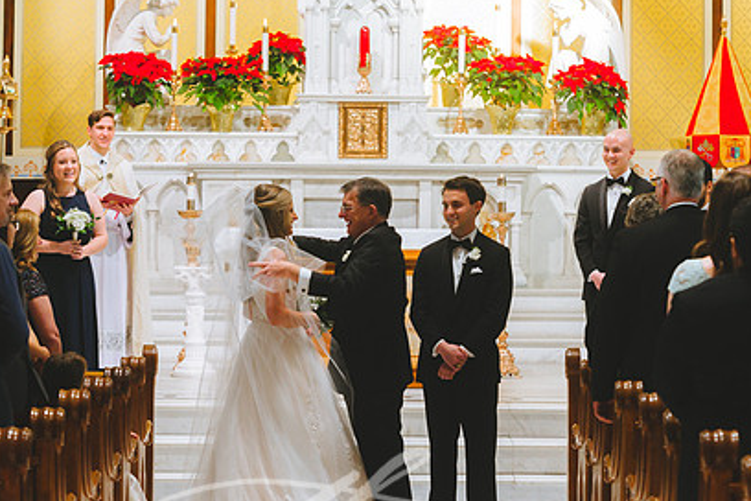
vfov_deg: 9.5
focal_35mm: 145
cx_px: 324
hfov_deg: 14.1
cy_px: 344
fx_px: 3025
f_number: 3.5
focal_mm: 102
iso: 2000
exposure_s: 1/100
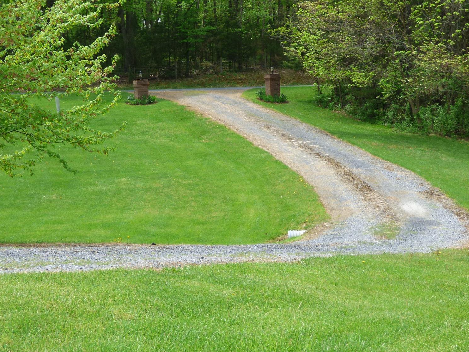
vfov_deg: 21.3
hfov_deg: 28.1
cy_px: 134
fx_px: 935
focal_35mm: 69
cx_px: 181
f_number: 3.8
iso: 100
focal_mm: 8.68
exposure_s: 1/500
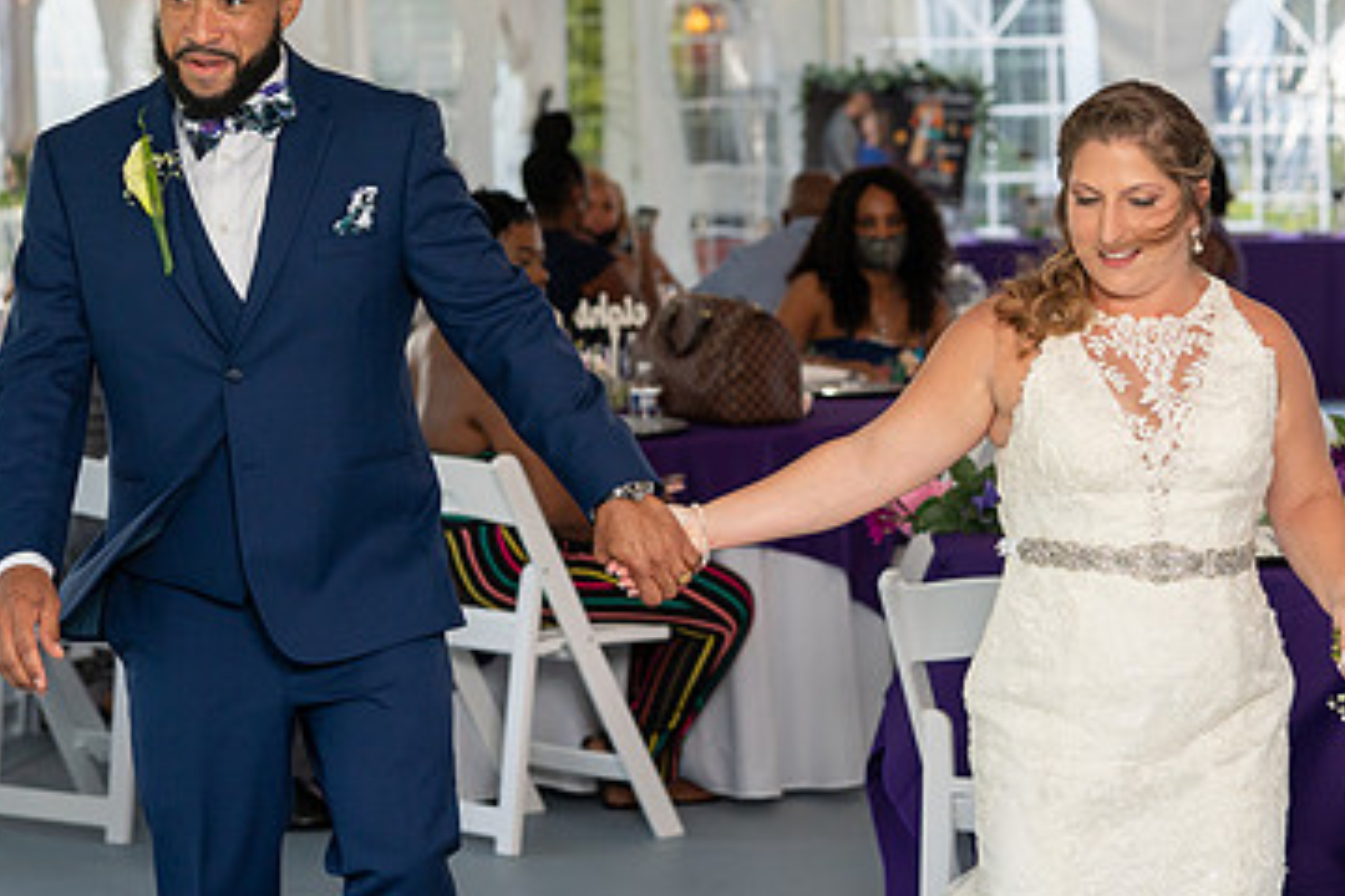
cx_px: 639
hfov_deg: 16.9
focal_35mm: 121
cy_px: 274
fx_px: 4520
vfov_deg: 11.3
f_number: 4
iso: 400
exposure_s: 1/200
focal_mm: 75
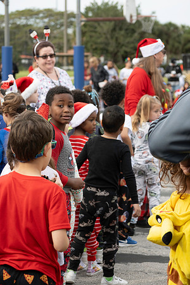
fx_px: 891
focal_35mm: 112
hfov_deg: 12.2
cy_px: 142
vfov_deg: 18.2
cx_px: 95
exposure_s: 1/250
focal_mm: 75
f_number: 5
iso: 200
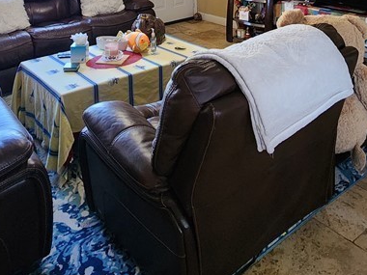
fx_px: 371
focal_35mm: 35
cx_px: 161
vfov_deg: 30.8
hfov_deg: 52.5
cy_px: -92
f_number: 2.2
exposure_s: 1/60
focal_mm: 2.2
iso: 200
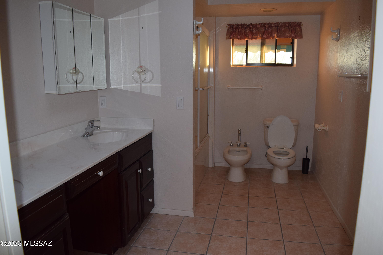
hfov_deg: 67.4
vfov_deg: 47.9
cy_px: 128
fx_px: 287
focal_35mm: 27
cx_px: 192
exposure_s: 1/80
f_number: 4.5
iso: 800
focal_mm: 18
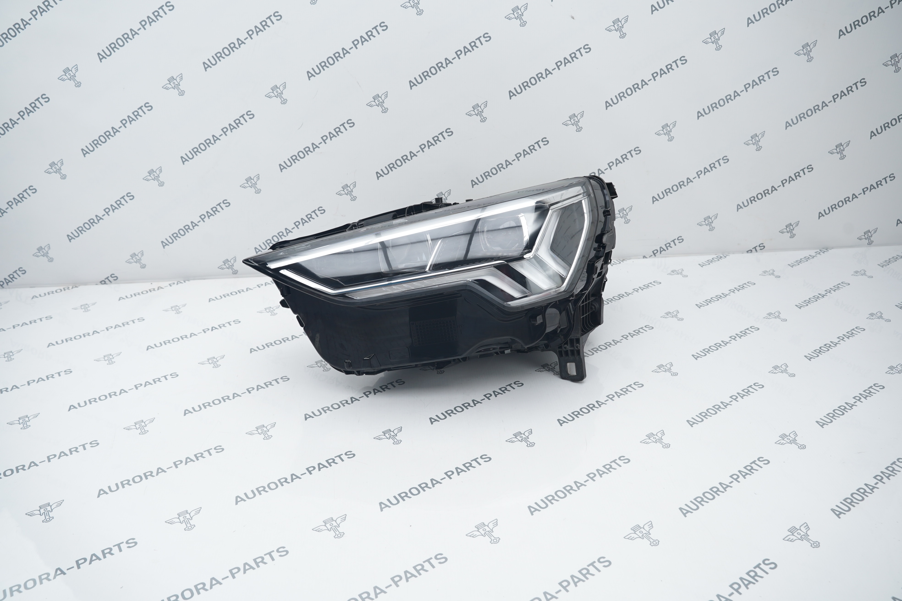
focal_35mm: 28
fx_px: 702
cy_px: 300
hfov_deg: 65.5
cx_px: 451
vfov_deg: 46.4
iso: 500
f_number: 6.3
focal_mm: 28
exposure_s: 1/160
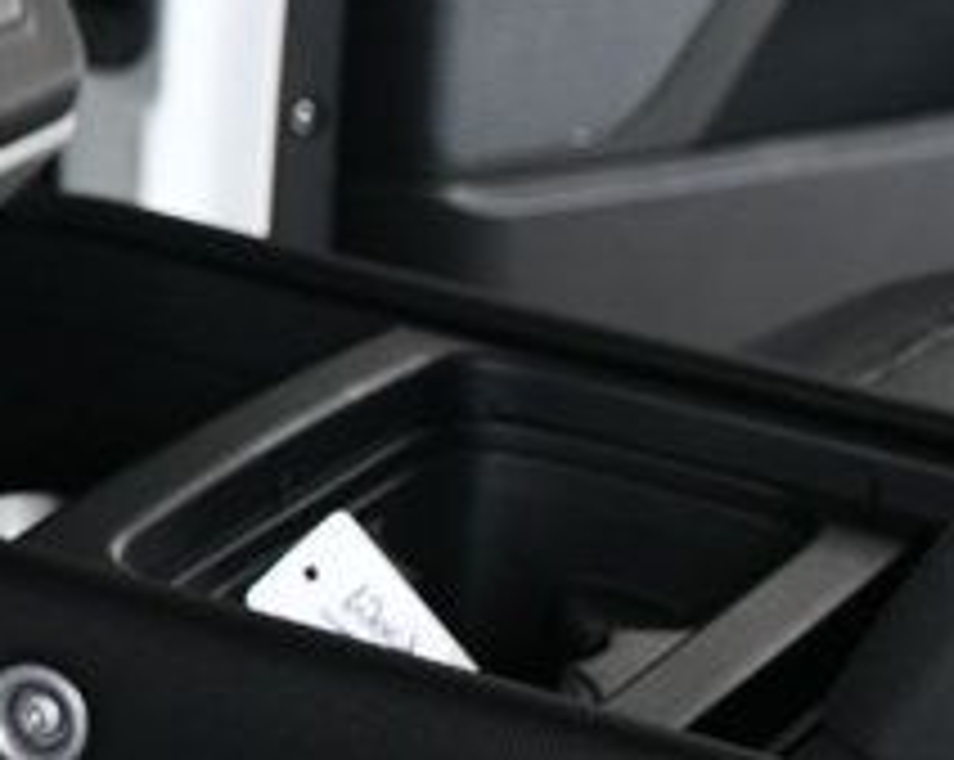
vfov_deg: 8.6
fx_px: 4991
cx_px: -1269
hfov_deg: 9.7
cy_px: -76
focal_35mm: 177
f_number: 4
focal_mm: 26
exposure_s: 1/160
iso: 100
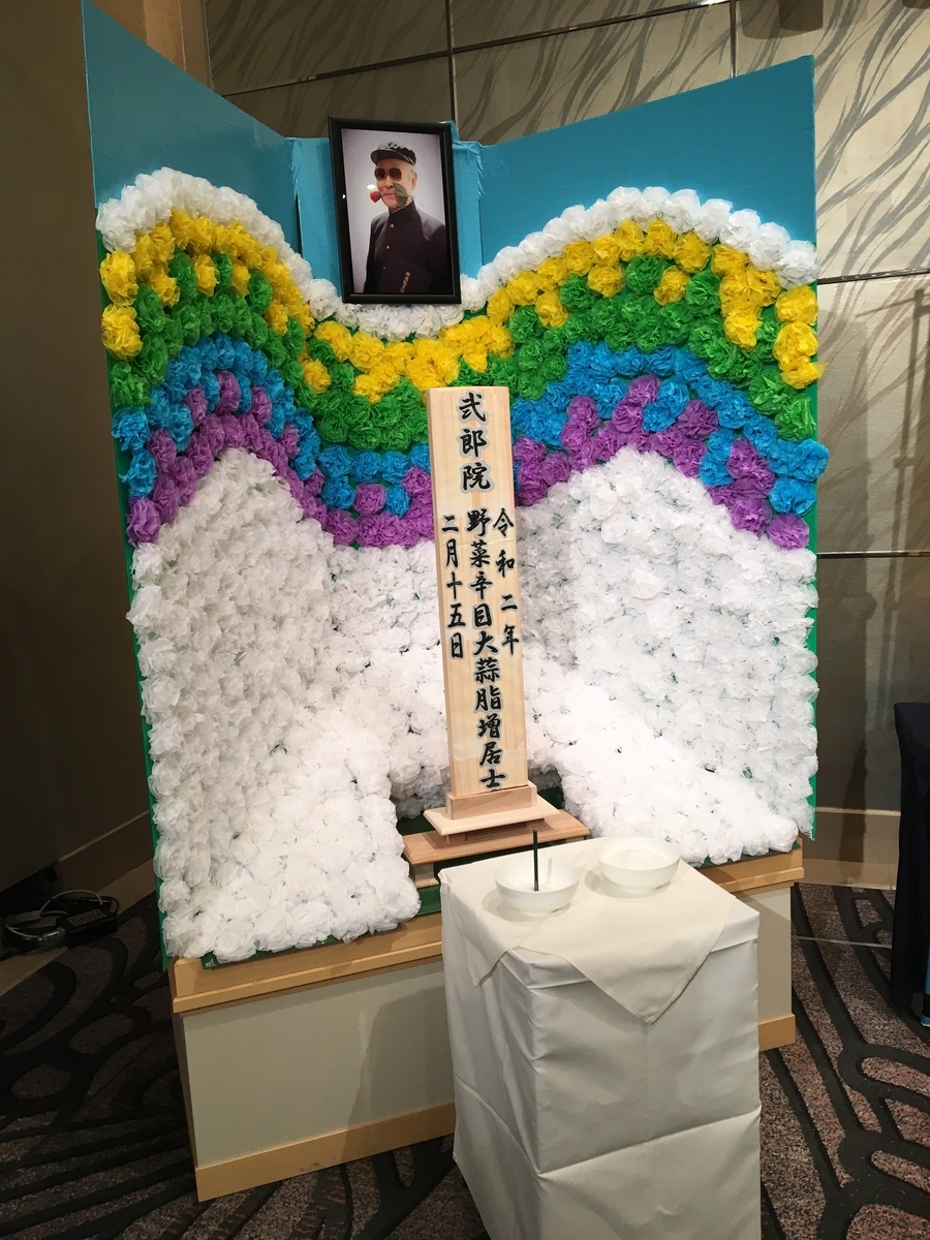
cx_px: 465
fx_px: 1039
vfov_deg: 61.7
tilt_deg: -8.4
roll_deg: +1.3
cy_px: 620
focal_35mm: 29
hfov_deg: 48.2
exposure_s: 1/30
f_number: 2.2
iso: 32
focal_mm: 4.15
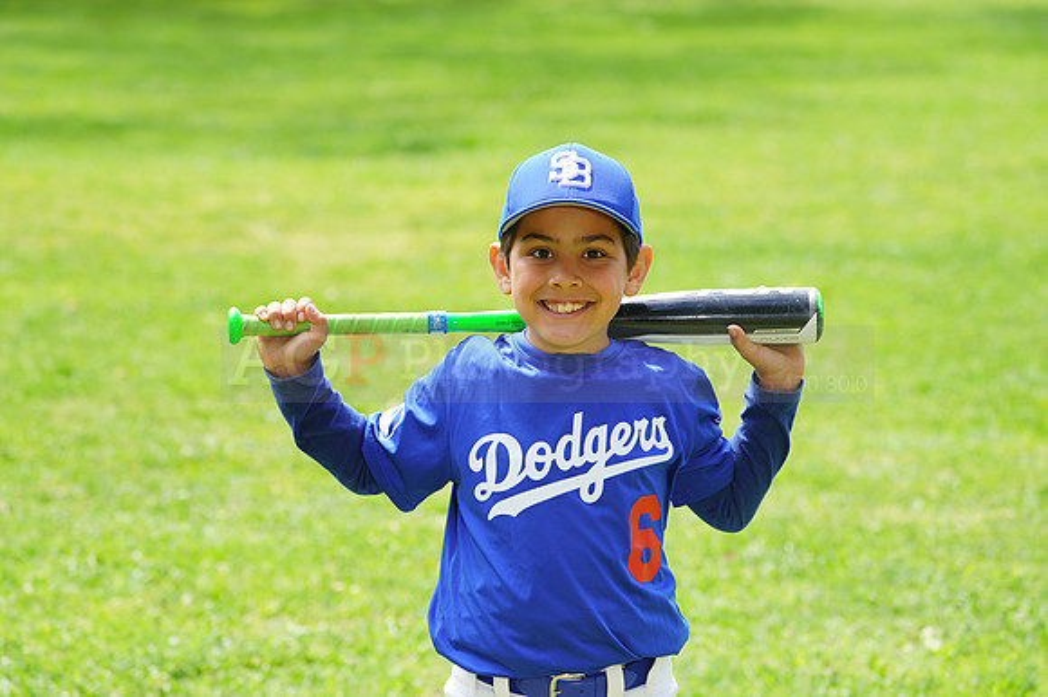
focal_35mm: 169
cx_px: 524
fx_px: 4917
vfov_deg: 8.1
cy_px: 348
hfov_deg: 12.2
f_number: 6.3
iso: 200
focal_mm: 169
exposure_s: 1/200
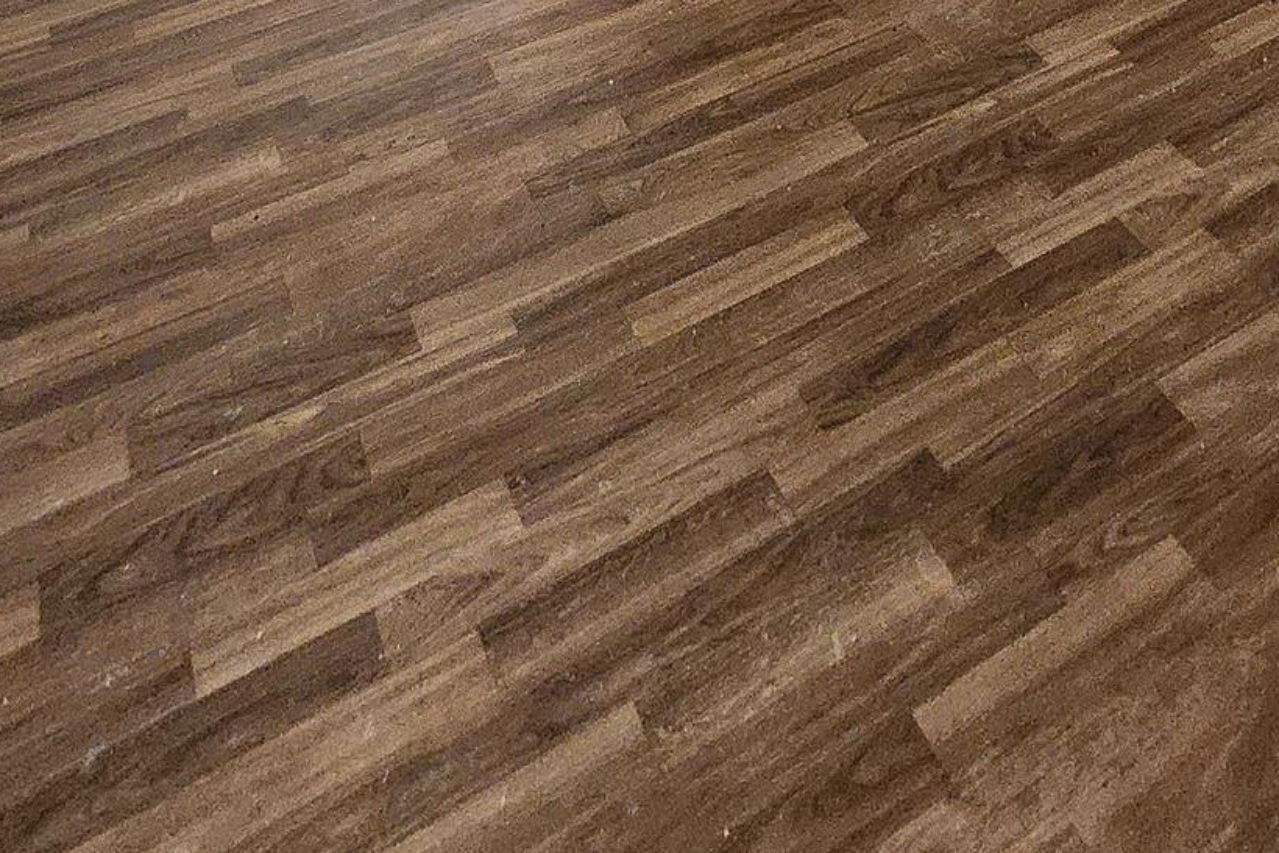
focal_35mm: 38
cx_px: 791
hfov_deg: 50.2
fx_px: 1350
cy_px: -677
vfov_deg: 21.9
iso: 400
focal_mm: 1.74
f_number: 2.2
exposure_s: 1/60
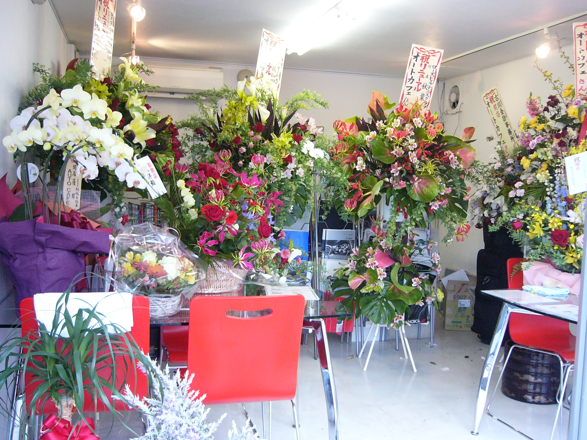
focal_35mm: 36
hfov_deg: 51.4
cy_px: 219
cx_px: 294
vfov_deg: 39.7
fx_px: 610
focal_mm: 5.8
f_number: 2.8
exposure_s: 1/60
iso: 300
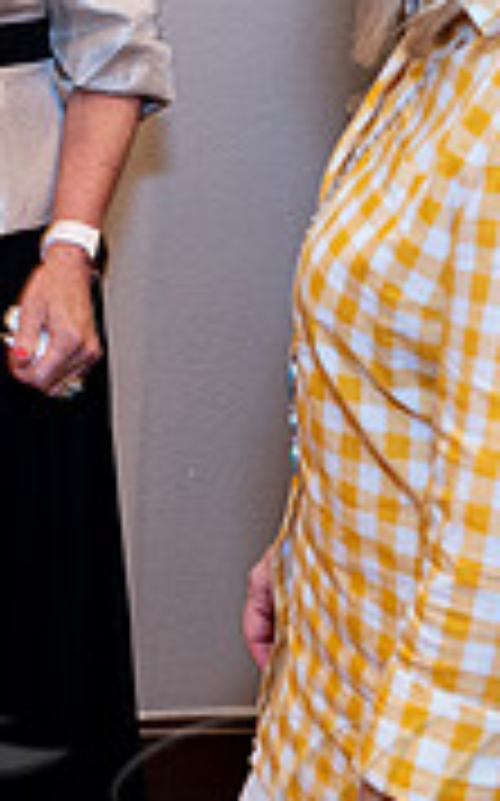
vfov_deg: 20.2
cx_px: 75
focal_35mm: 101
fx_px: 2206
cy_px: 81
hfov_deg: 12.9
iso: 2000
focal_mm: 24
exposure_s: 1/100
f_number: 2.8
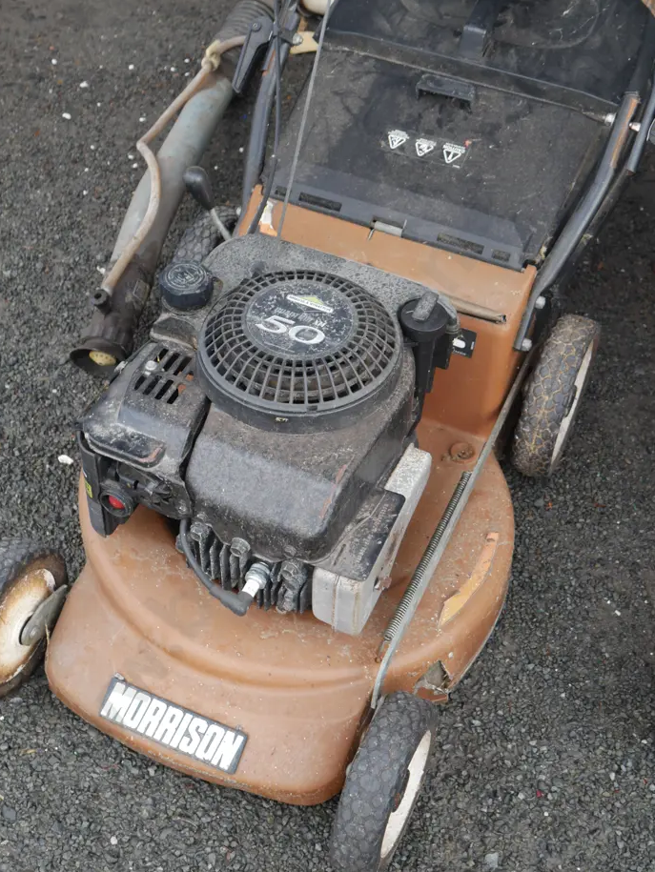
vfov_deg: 40.4
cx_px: 331
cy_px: 419
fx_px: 1185
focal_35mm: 47
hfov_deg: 30.9
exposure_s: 1/60
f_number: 4.6
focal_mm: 21
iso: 200
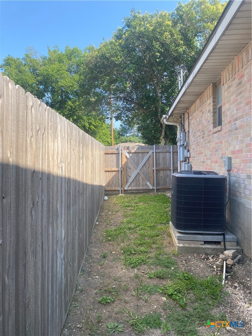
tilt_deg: +1.1
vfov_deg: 67.3
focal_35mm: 26
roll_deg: +0.2
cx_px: 126
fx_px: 252
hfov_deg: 53.1
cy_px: 168
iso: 32
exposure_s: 1/728
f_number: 1.8
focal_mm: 4.25
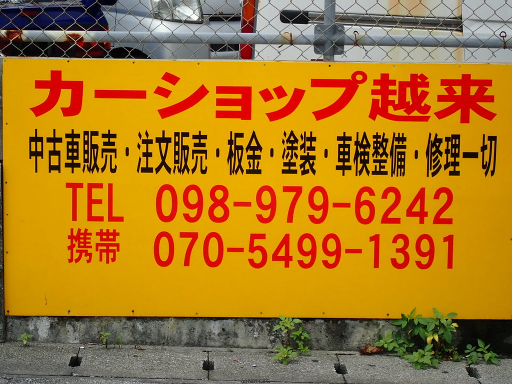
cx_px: 256
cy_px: 192
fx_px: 1479
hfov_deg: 19.6
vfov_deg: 14.8
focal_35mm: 100
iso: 100
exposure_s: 1/400
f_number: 6.3
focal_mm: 18
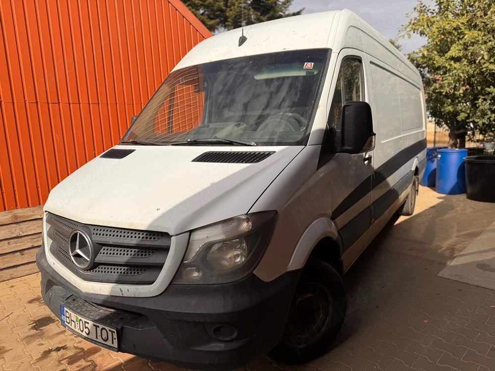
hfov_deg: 71.6
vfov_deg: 56.8
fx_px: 343
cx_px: 248
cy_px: 186
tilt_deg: -8.6
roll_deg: +2.2
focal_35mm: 24
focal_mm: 6.76
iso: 80
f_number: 1.78
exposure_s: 1/5348
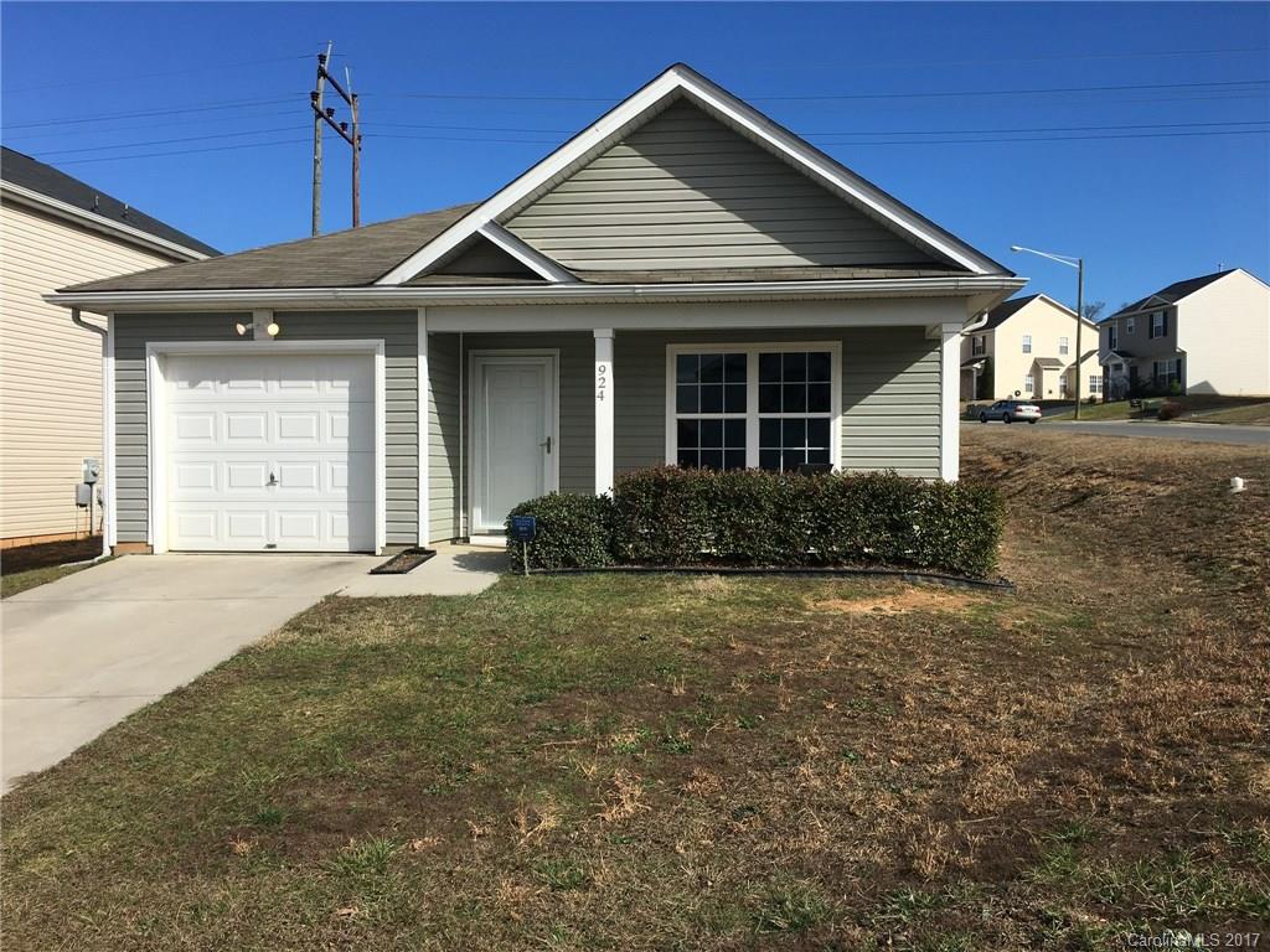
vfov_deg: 48.2
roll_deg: +0.2
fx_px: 1064
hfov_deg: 61.7
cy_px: 476
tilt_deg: +0.0
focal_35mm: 29
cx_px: 635
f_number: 2.2
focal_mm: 4.15
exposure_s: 1/1923
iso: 25
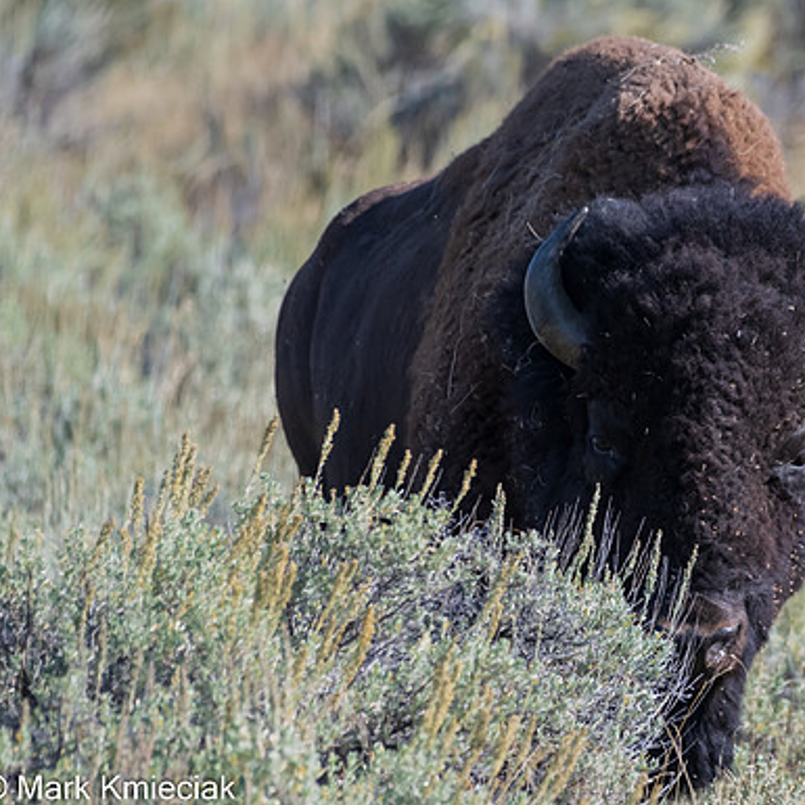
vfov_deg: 2.2
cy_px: 496
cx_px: 728
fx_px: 20759
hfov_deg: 2.2
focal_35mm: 789
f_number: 7.1
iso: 1250
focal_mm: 500
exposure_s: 1/2000
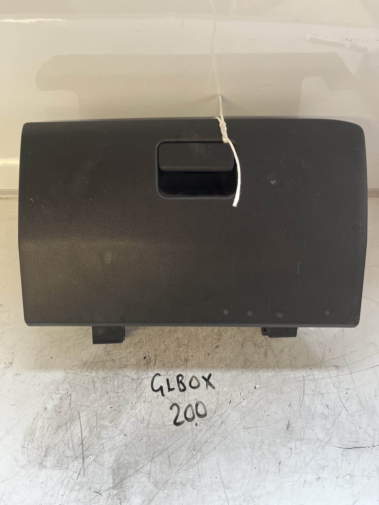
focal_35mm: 26
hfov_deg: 53.1
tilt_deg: -59.9
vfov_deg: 67.3
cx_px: 190
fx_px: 380
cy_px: 252
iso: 125
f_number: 1.6
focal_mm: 5.1
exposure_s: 1/119
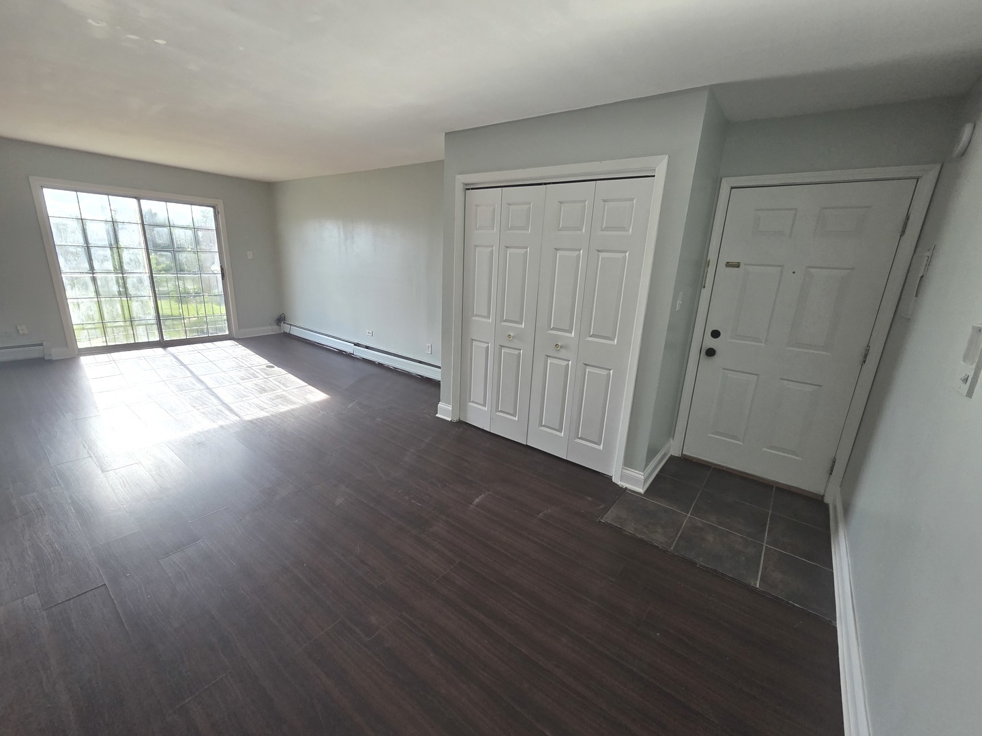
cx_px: 491
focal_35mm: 13
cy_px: 368
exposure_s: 1/719
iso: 125
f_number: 2.2
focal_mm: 2.2
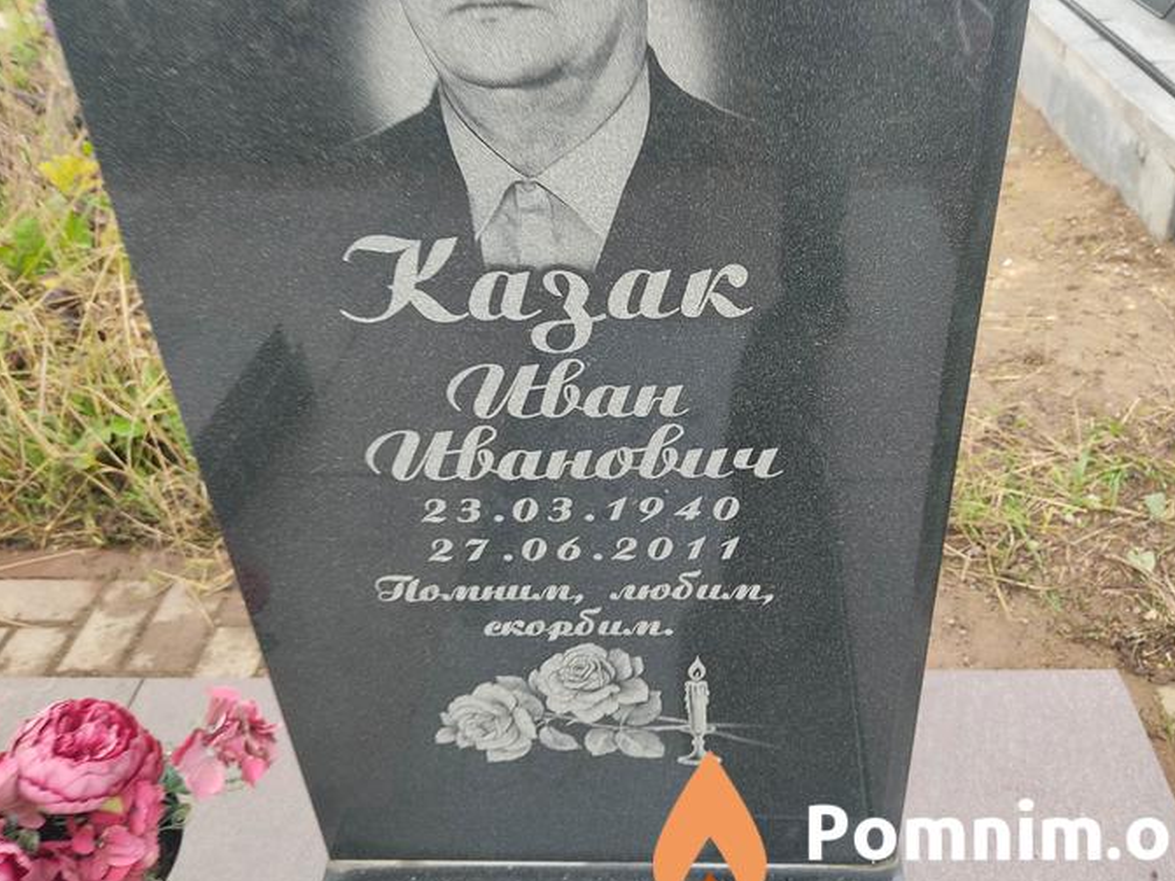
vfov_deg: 45.4
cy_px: 408
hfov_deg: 58.2
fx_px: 1052
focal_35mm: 31
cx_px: 662
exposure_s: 1/60
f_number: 1.79
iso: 126
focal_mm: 4.74
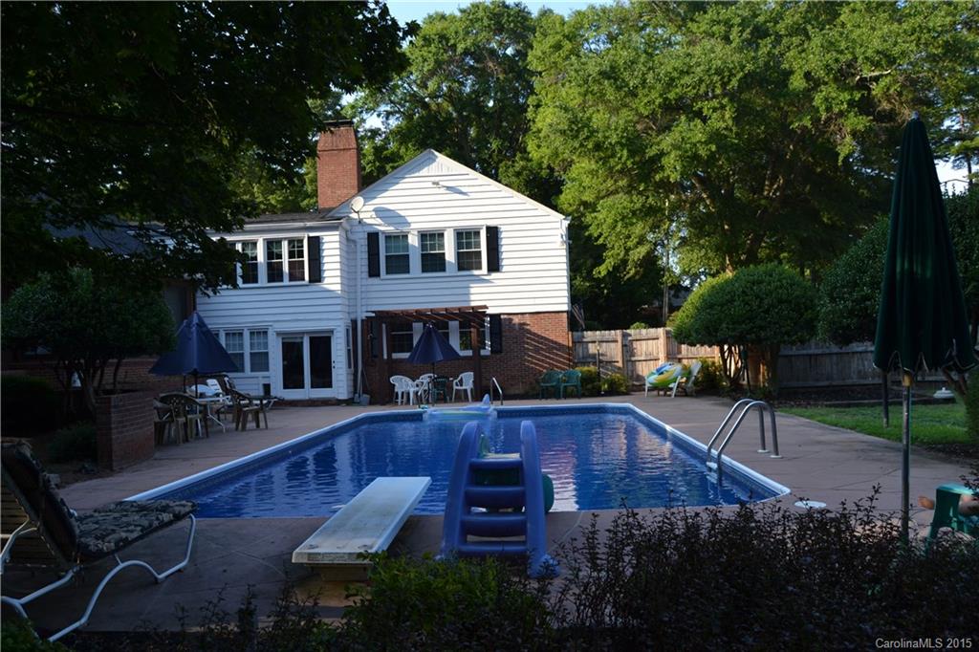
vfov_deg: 47.9
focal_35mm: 27
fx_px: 734
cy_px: 326
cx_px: 490
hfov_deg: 67.4
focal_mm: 18
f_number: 5.6
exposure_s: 1/160
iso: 100
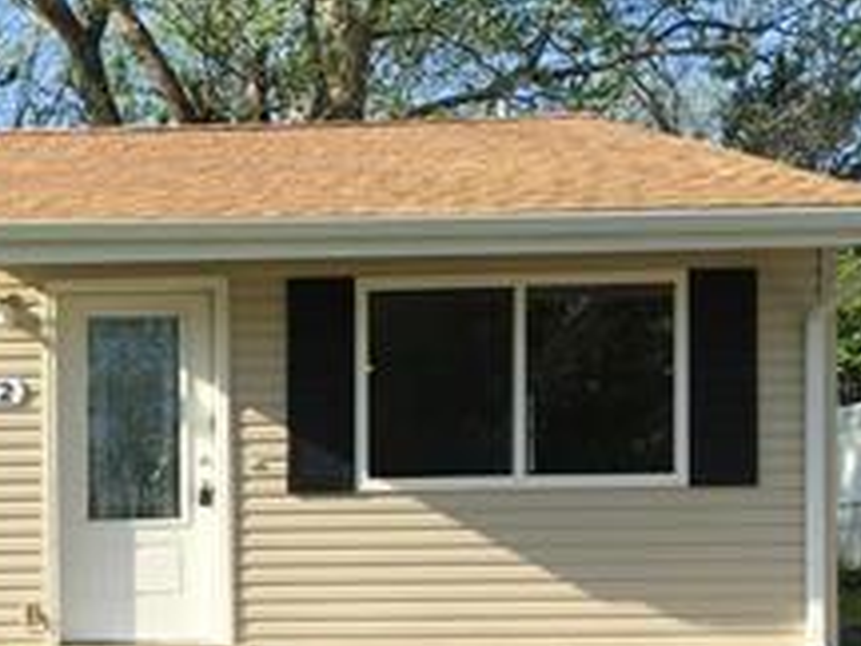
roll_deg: +0.3
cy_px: 694
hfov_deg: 20.4
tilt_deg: -1.4
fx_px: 2139
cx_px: -311
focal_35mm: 86
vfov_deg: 16.7
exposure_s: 1/827
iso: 25
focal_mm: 4.15
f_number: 2.2
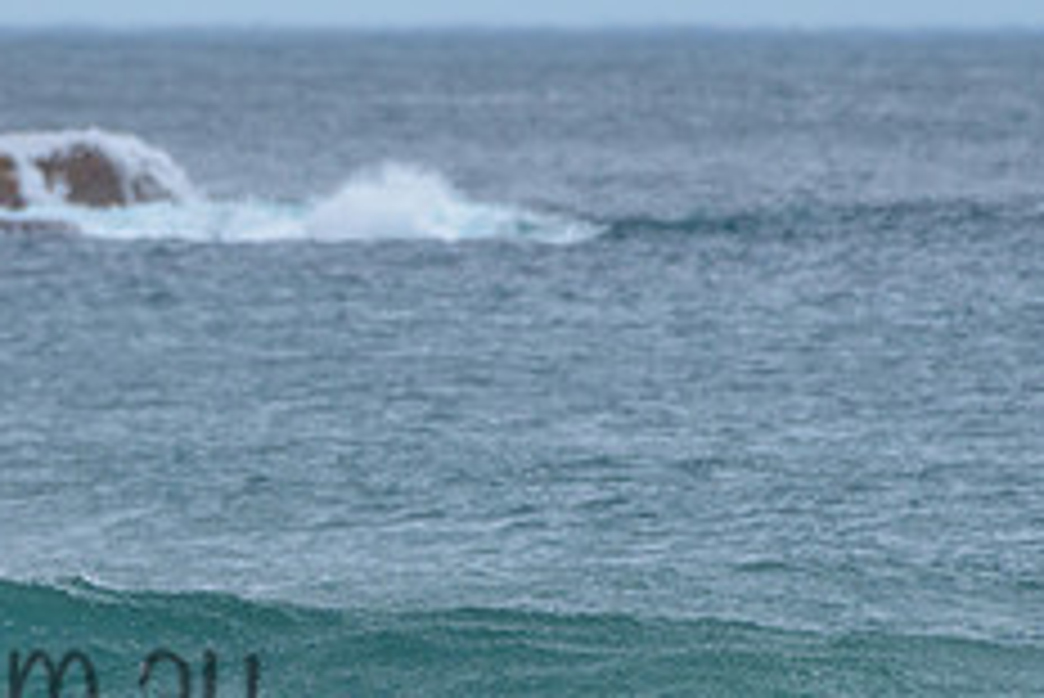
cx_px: -251
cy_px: 609
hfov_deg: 1.3
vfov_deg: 0.9
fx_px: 44454
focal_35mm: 1532
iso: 250
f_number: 5.6
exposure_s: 1/2000
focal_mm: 500
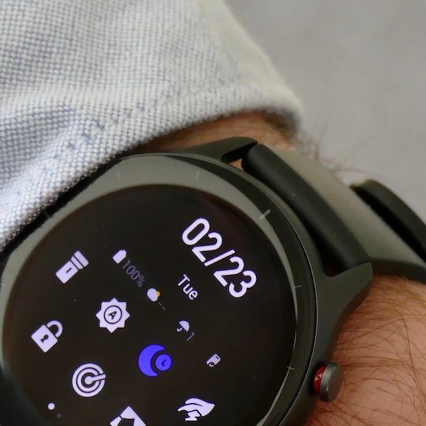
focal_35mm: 325
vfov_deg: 5.4
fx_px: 4525
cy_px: 332
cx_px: 57
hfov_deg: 5.4
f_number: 3.9
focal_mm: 43.05
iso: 800
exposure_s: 1/80
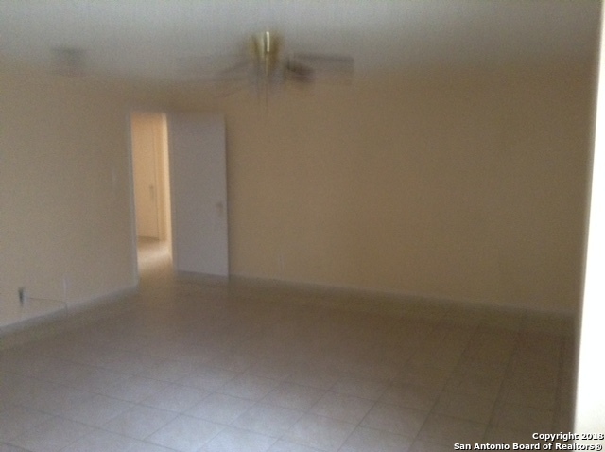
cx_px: 302
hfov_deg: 55.4
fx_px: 576
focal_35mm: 33
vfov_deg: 42.8
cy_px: 226
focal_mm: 3.3
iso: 400
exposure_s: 1/15
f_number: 2.4
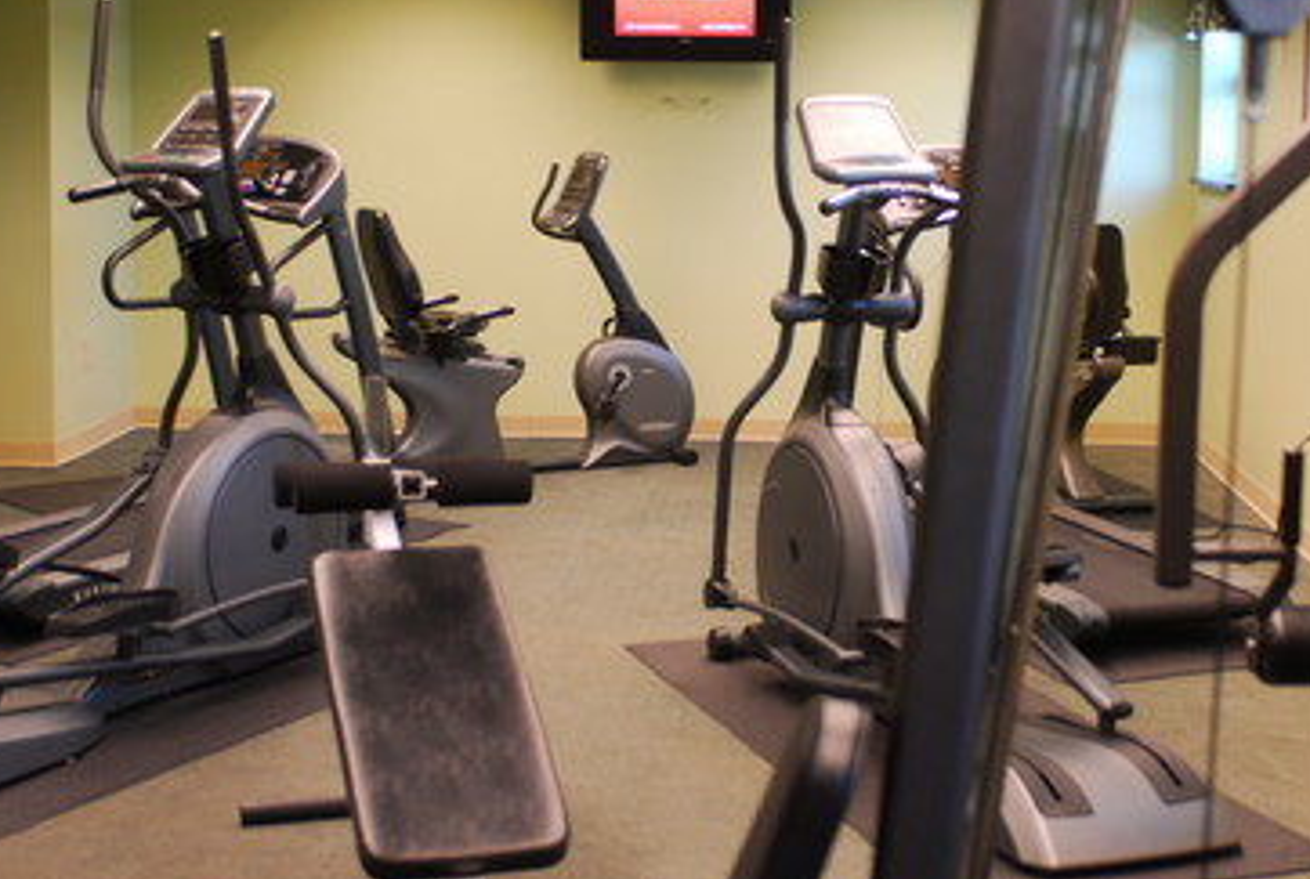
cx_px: 789
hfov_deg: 34.3
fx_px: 2115
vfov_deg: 23.4
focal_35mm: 58
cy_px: 295
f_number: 2.8
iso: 200
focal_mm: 28
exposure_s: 1/45
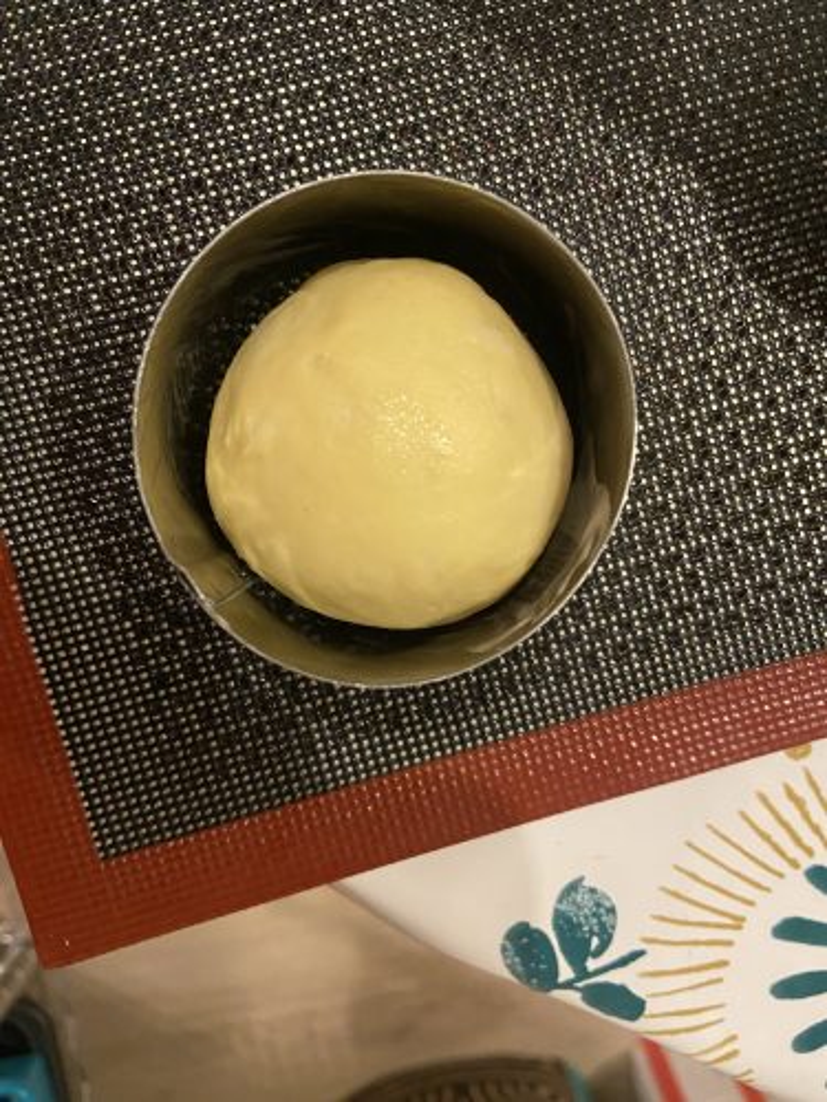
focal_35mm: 26
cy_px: 551
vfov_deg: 67.3
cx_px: 414
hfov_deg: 53.1
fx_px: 828
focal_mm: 4.25
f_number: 1.8
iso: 500
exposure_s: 1/25
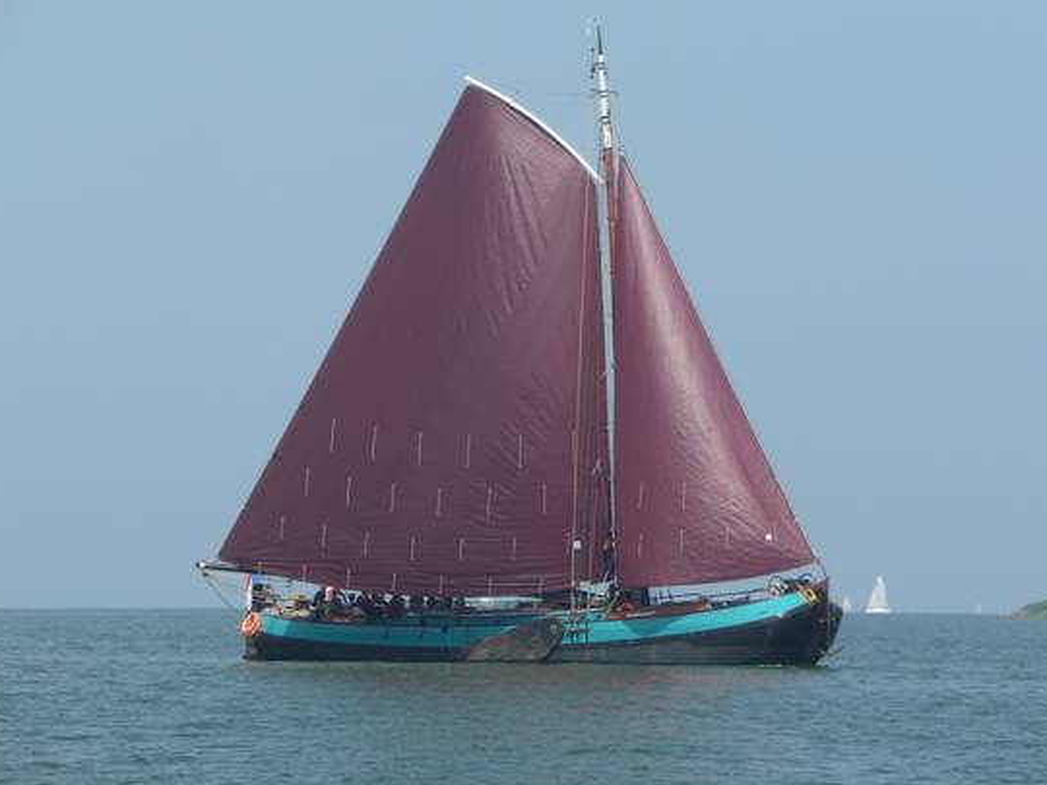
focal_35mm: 190
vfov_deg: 7.8
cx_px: 531
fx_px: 5747
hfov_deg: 10.4
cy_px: 388
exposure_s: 1/640
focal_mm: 30.5
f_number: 4.8
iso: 100
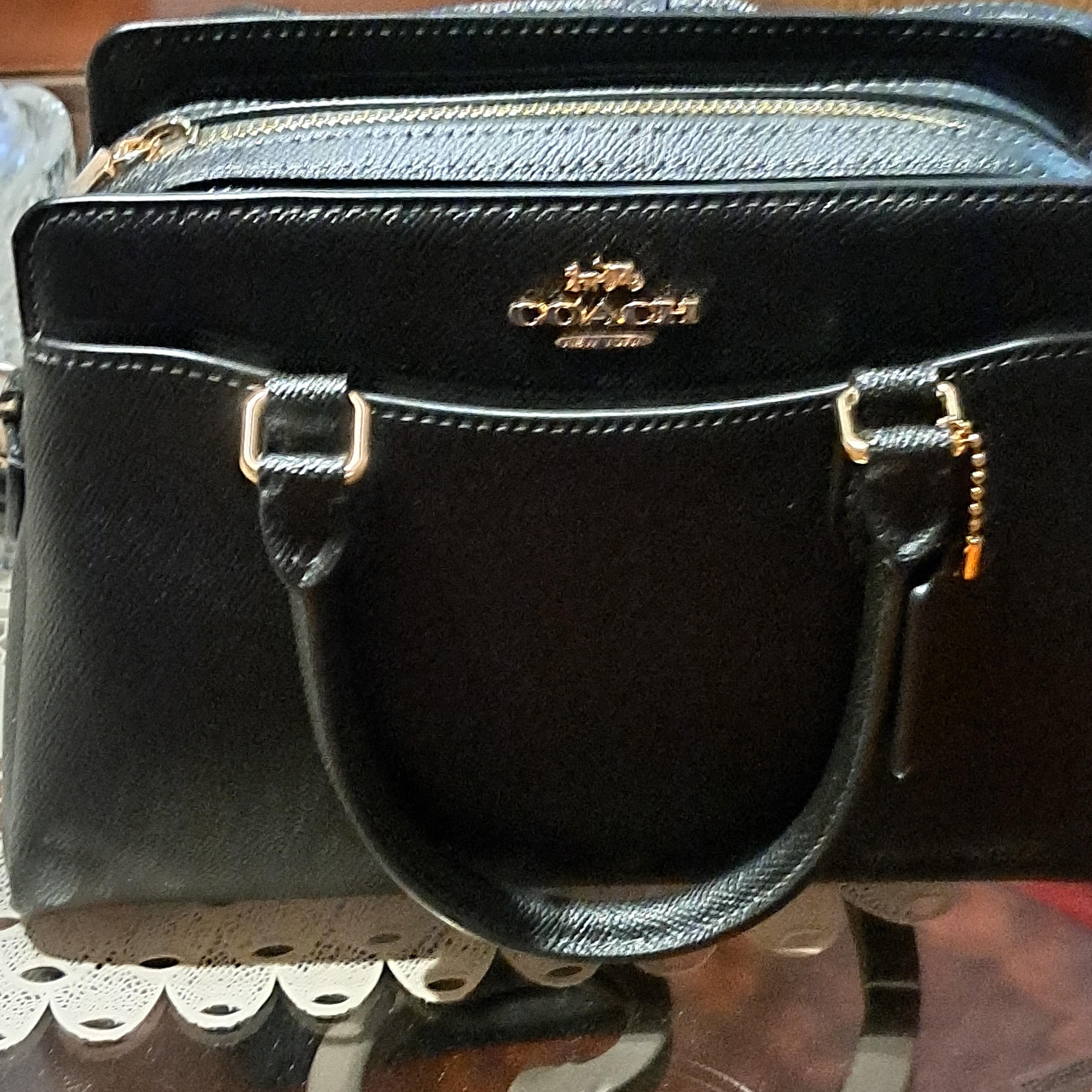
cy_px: 479
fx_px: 1142
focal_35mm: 32
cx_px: 595
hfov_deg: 51.0
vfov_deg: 51.0
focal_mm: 5.23
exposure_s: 1/20
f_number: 1.8
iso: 1000
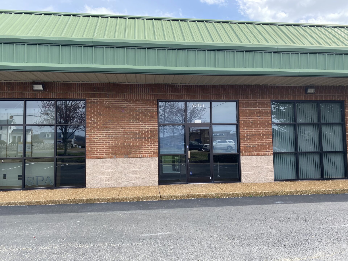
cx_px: 174
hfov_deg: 67.3
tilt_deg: +3.1
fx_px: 261
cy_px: 130
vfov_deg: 53.1
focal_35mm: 26
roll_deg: +0.4
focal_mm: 4.25
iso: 32
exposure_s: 1/728
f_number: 1.8
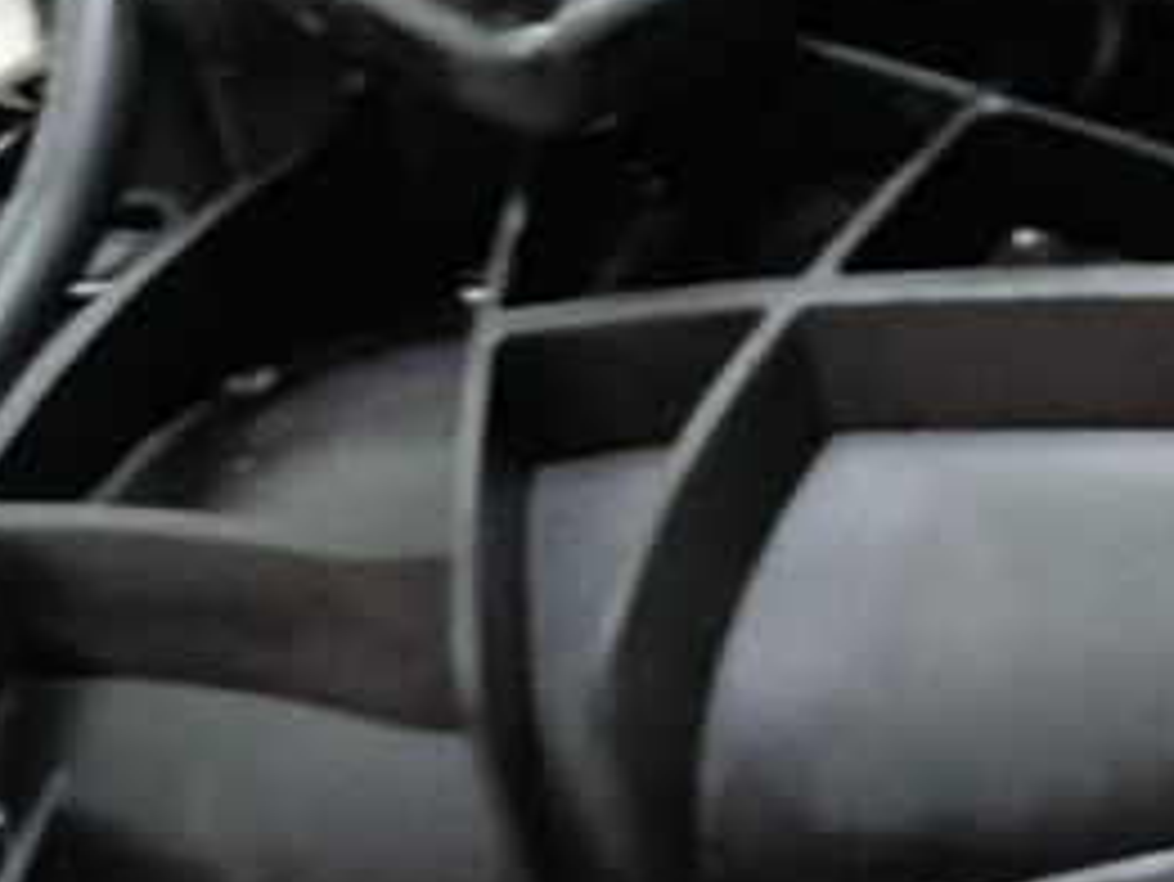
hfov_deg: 9.6
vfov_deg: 7.7
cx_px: 2559
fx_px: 6379
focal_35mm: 188
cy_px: 1408
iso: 1034
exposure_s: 1/25
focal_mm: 5.24
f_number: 1.7
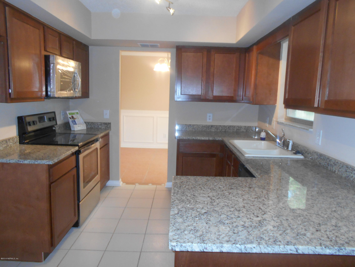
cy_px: 134
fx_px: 267
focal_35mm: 26
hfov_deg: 67.3
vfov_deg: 53.1
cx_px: 178
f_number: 3.2
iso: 280
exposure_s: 1/25
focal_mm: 4.6
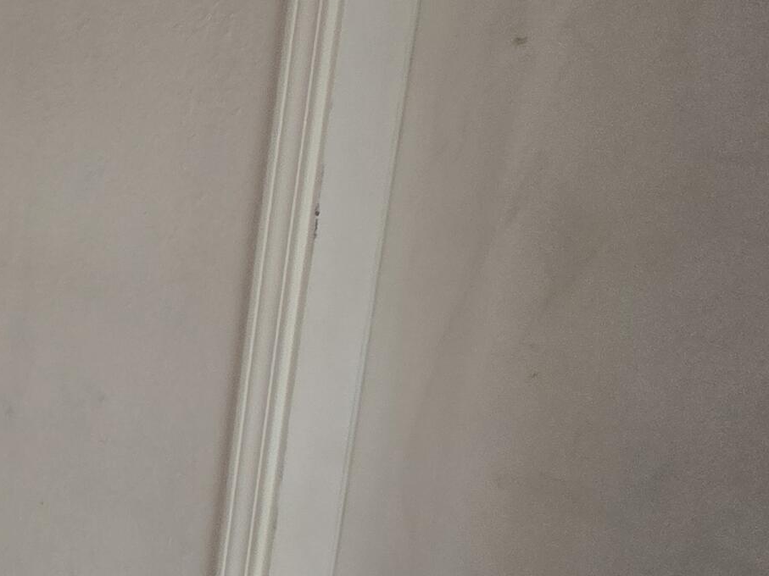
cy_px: 424
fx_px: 955
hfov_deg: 25.5
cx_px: -496
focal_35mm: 43
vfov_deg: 33.0
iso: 80
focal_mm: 2.2
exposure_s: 1/60
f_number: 2.2
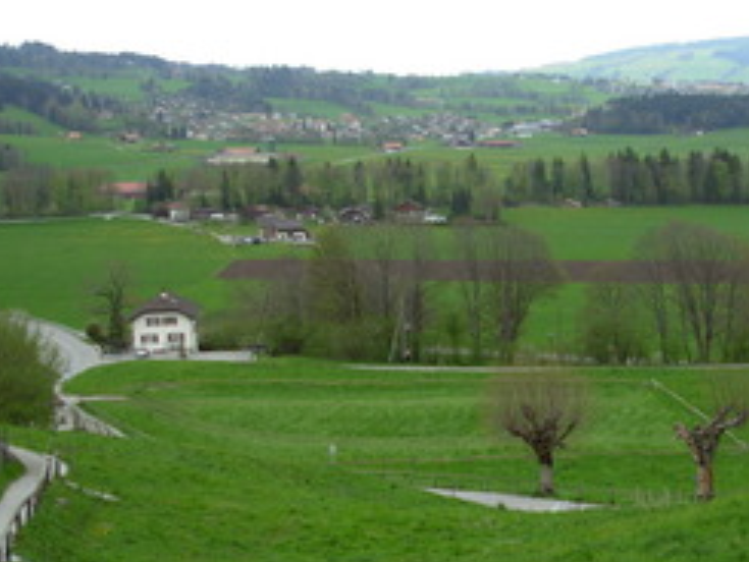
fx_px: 1342
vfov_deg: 23.6
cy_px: 327
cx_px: 498
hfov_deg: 30.9
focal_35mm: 62
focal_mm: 6.3
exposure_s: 1/117
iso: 50
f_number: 2.9
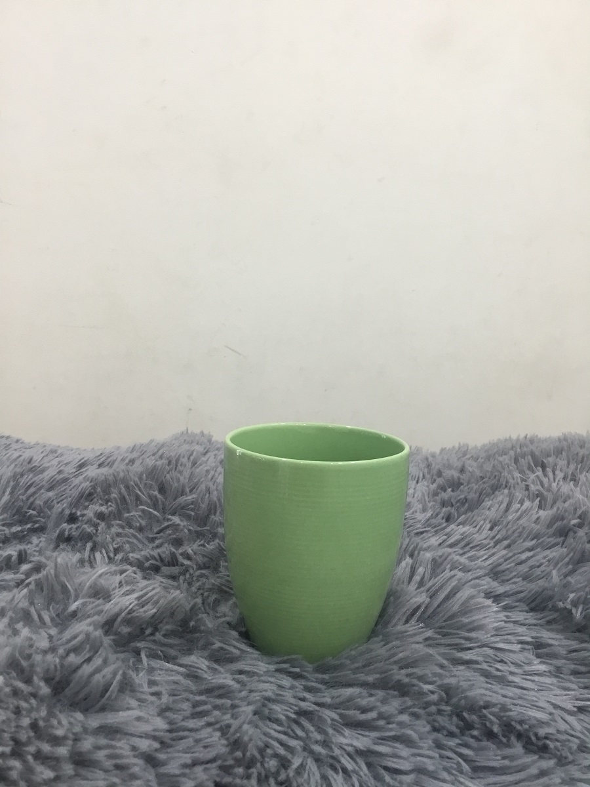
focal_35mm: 31
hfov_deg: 45.4
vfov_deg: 58.4
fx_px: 704
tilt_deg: -9.4
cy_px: 394
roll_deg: -0.9
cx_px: 295
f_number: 2.4
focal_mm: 3.3
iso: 80
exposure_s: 1/33
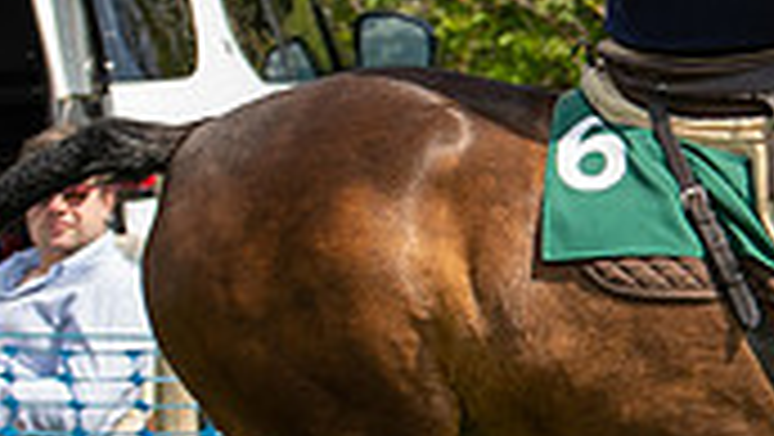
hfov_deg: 3.7
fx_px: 12034
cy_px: 392
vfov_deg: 2.1
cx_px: 636
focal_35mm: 586
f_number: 4
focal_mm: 86
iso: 200
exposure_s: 1/1250
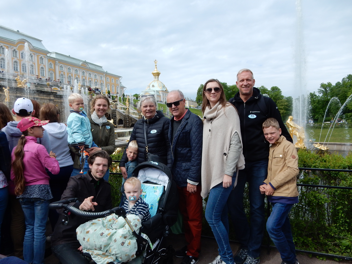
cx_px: 176
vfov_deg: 54.9
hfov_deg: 69.4
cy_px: 132
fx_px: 254
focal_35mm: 25
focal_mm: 4.5
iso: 125
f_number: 3.7
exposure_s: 1/1250
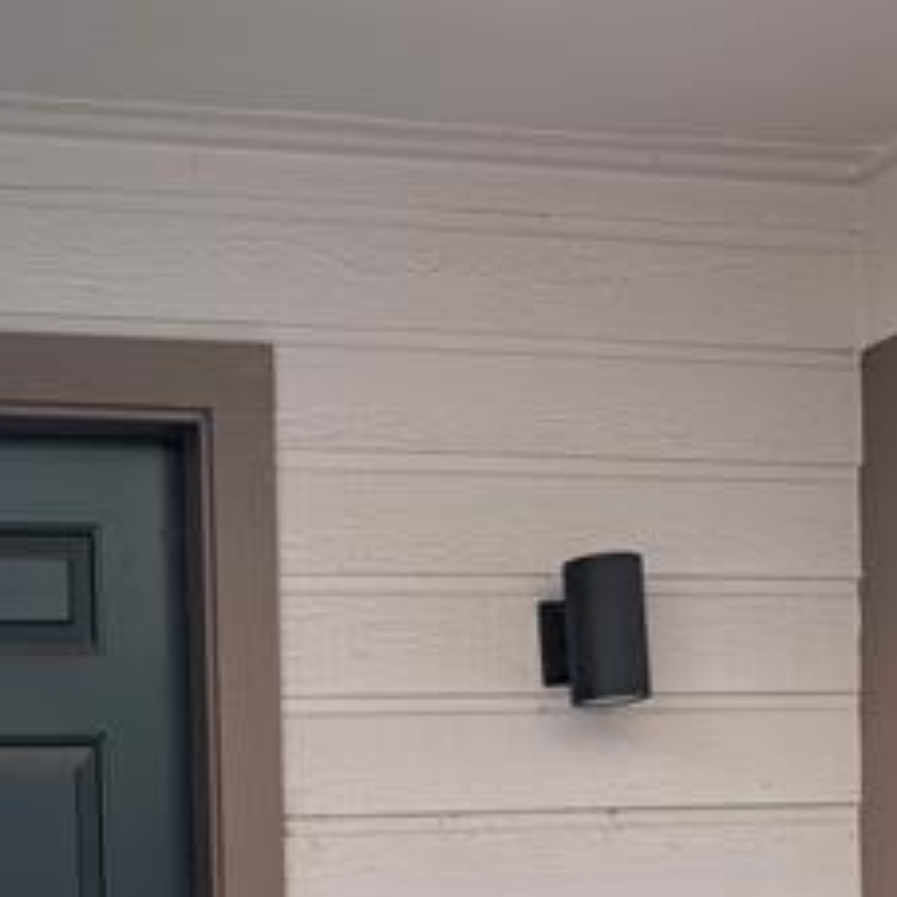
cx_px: 158
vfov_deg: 21.9
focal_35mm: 72
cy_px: 1130
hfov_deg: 23.6
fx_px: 2111
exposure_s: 1/27.1
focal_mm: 6.9
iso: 27
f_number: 1.68
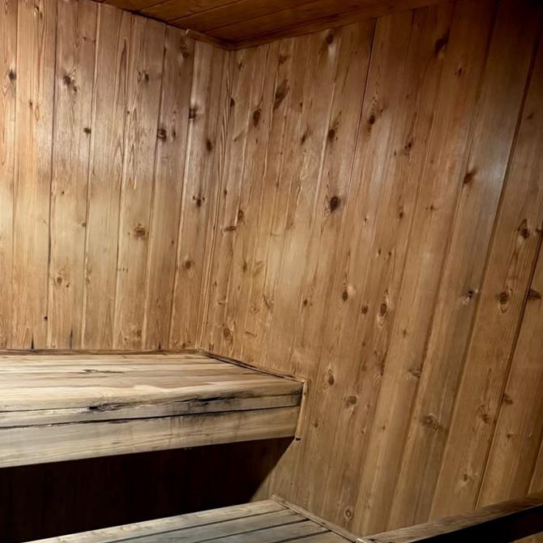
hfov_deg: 43.3
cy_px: 477
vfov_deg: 40.9
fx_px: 674
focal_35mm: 38
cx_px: 183
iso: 800
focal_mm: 6.76
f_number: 1.78
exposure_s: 1/30
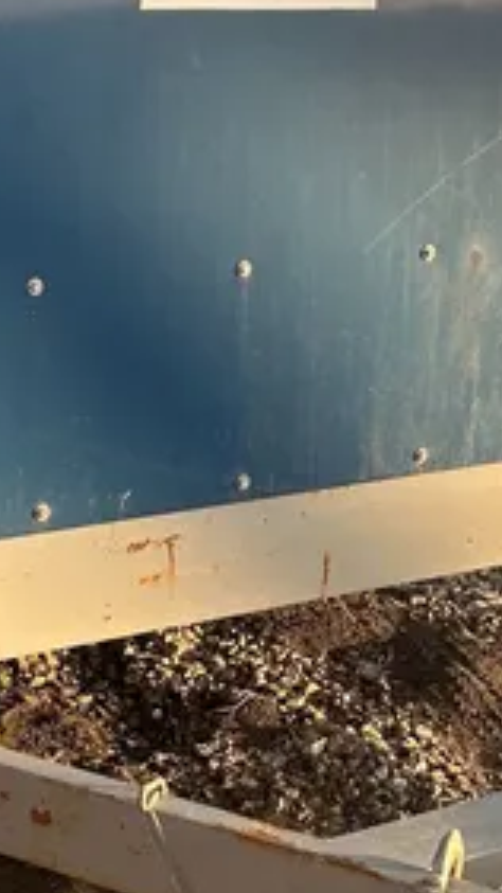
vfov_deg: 28.6
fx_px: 1752
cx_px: 162
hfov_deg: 16.3
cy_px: 494
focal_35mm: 74
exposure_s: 1/718
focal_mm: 5.7
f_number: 1.5
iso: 50
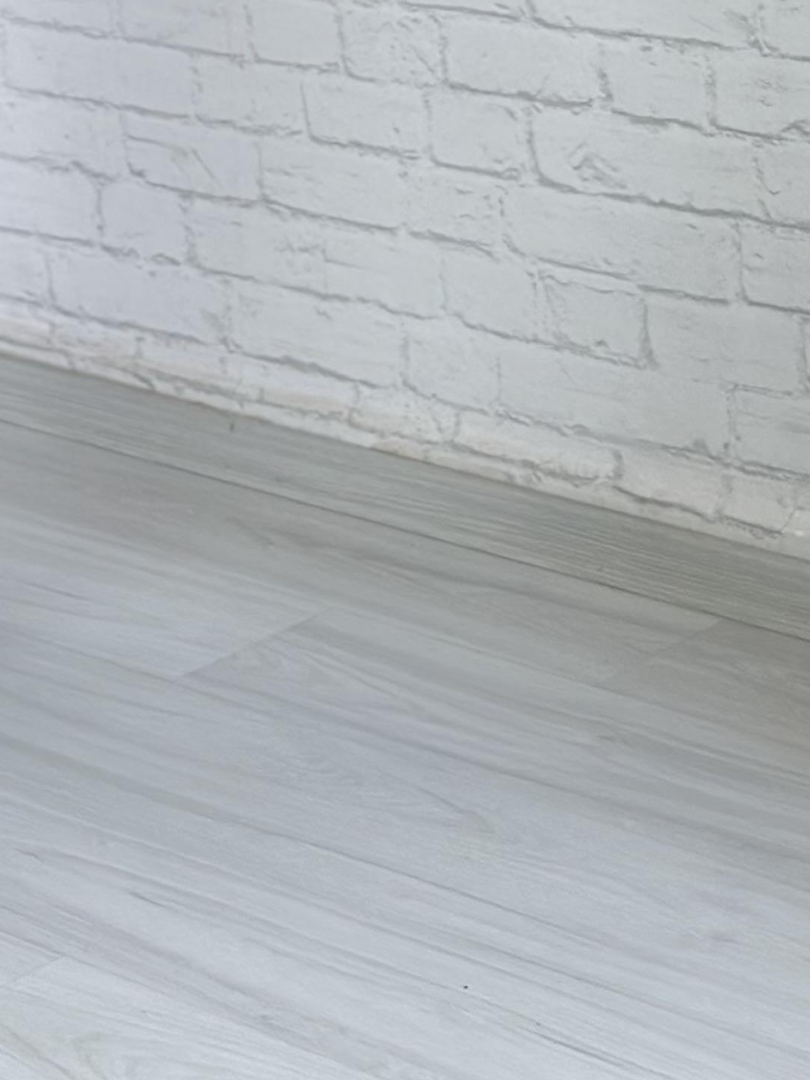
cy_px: -390
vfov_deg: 14.0
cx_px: -166
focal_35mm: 135
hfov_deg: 10.8
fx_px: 4213
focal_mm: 6.86
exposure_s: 1/100
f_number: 1.78
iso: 100
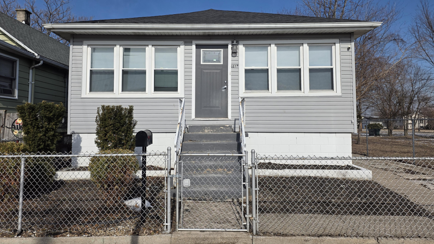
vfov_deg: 44.3
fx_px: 299
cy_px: 103
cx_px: 210
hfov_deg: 71.9
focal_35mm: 26
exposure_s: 1/7944
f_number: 1.7
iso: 64
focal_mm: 6.25
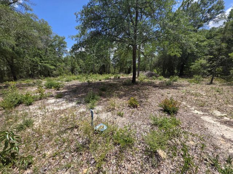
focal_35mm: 13
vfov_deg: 89.9
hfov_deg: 106.2
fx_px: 88
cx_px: 116
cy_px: 87
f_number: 1.9
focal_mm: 2.2
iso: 40
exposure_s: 1/1588
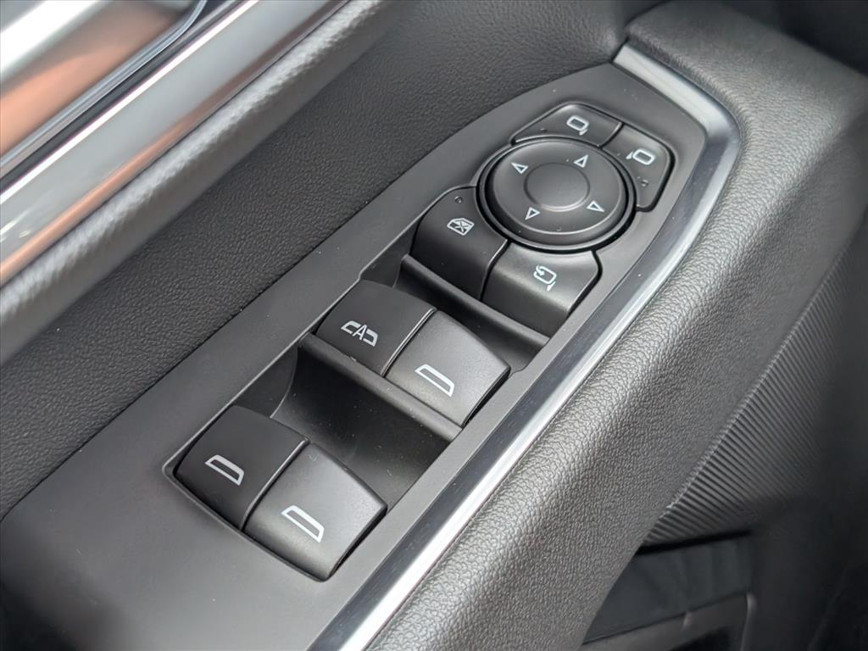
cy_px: 326
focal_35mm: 49
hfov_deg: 38.9
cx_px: 434
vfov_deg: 29.7
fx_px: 1229
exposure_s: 1/439
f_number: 1.68
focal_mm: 6.9
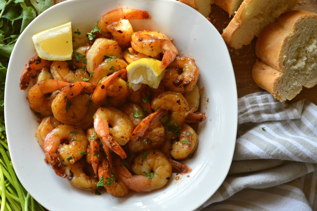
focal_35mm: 100
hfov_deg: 20.5
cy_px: 109
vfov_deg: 13.7
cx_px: 131
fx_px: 876
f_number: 5.6
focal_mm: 55
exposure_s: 1/80
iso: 400
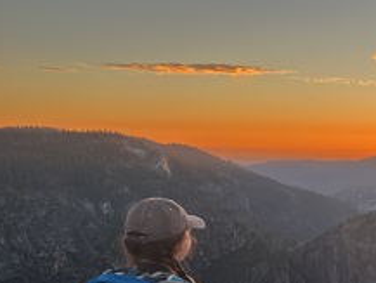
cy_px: 285
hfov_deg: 25.4
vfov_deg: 21.2
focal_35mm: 67
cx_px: 475
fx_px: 728
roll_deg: -1.2
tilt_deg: -11.3
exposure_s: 1/392
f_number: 1.5
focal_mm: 5.7
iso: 50
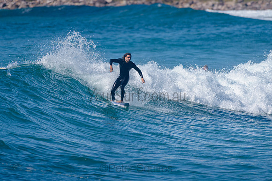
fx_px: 4631
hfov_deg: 3.4
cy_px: 76
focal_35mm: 613
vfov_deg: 2.2
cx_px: 120
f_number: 5.6
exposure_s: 1/2000
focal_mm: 500
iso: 140
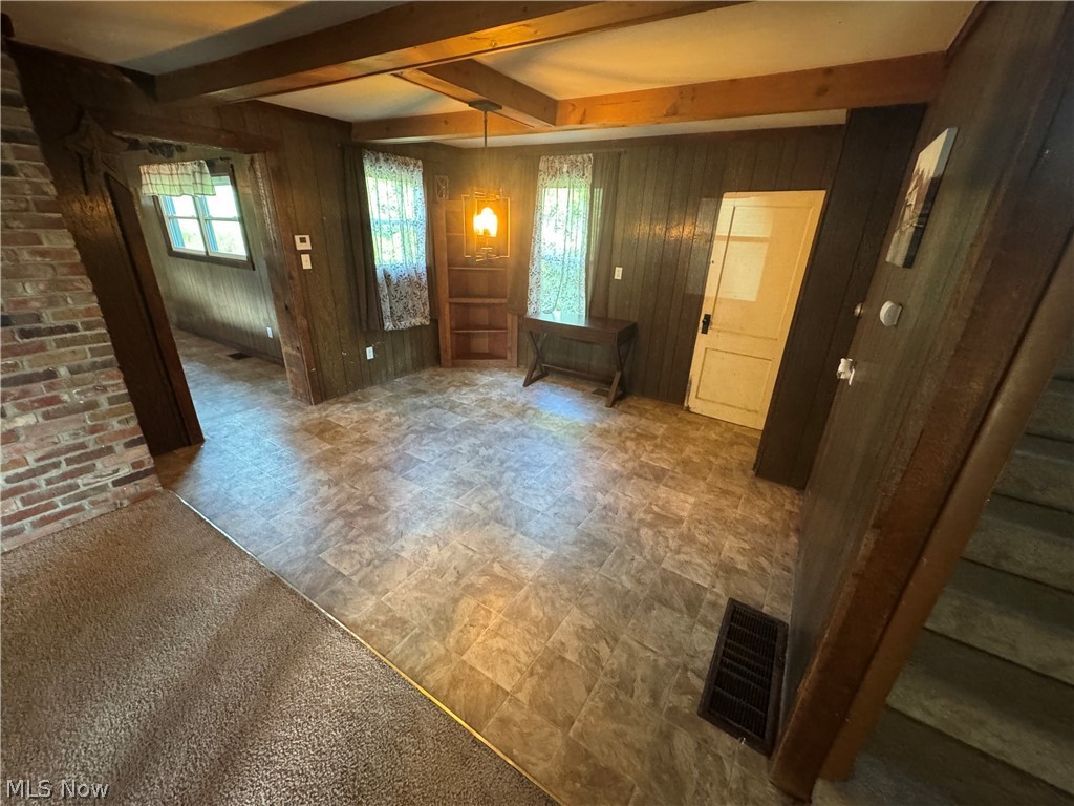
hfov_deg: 102.1
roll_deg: -2.1
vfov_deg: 85.7
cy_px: 403
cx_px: 537
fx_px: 434
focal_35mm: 14
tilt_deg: -23.0
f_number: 2.2
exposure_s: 1/60
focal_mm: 2.22
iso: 800
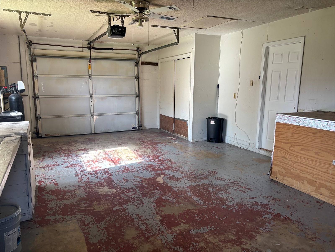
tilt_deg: -11.3
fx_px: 252
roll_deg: -0.7
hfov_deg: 67.3
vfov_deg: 53.1
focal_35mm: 26
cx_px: 168
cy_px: 126
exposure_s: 1/121
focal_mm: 5.96
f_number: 1.6
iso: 100
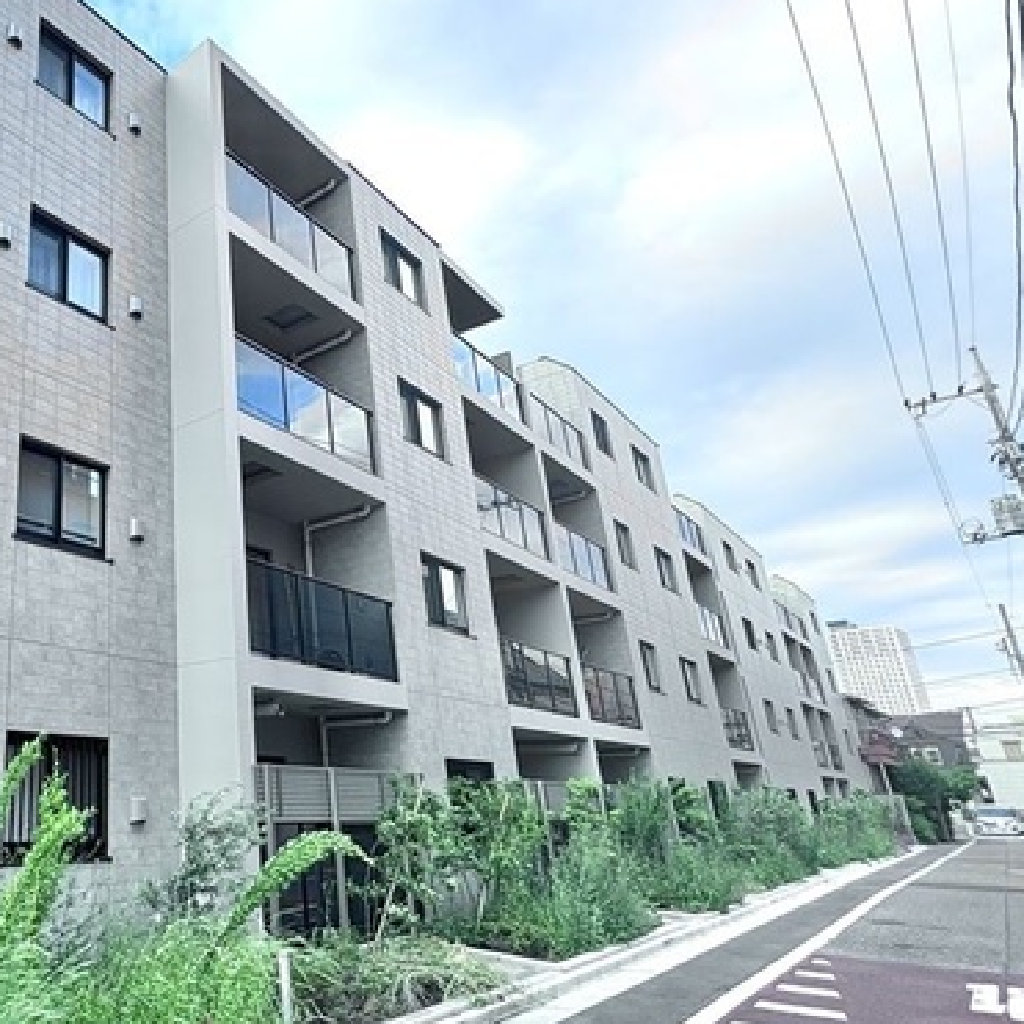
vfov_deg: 62.9
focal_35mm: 25
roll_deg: -1.8
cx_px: 99
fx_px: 837
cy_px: 501
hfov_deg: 54.6
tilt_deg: +19.5
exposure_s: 1/144
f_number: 2.2
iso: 64
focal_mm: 2.22
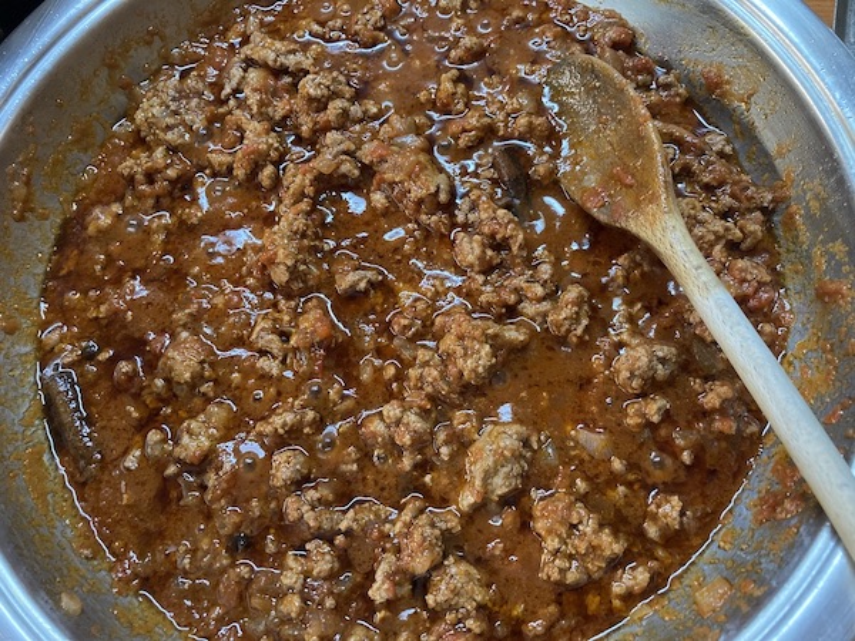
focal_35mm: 28
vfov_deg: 49.7
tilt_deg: -69.9
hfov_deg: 63.4
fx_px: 692
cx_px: 428
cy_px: 320
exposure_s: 1/50
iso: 320
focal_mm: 3.99
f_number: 1.8
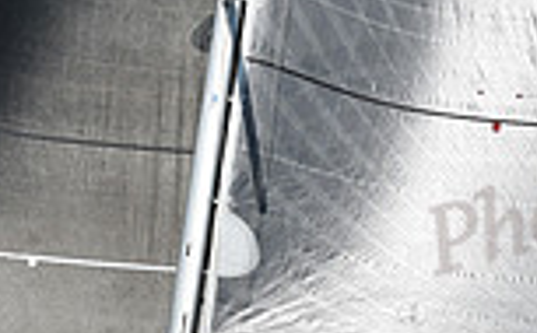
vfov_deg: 4.8
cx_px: 249
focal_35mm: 271
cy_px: 415
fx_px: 3959
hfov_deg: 7.8
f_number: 10
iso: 250
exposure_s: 1/1250
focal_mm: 70
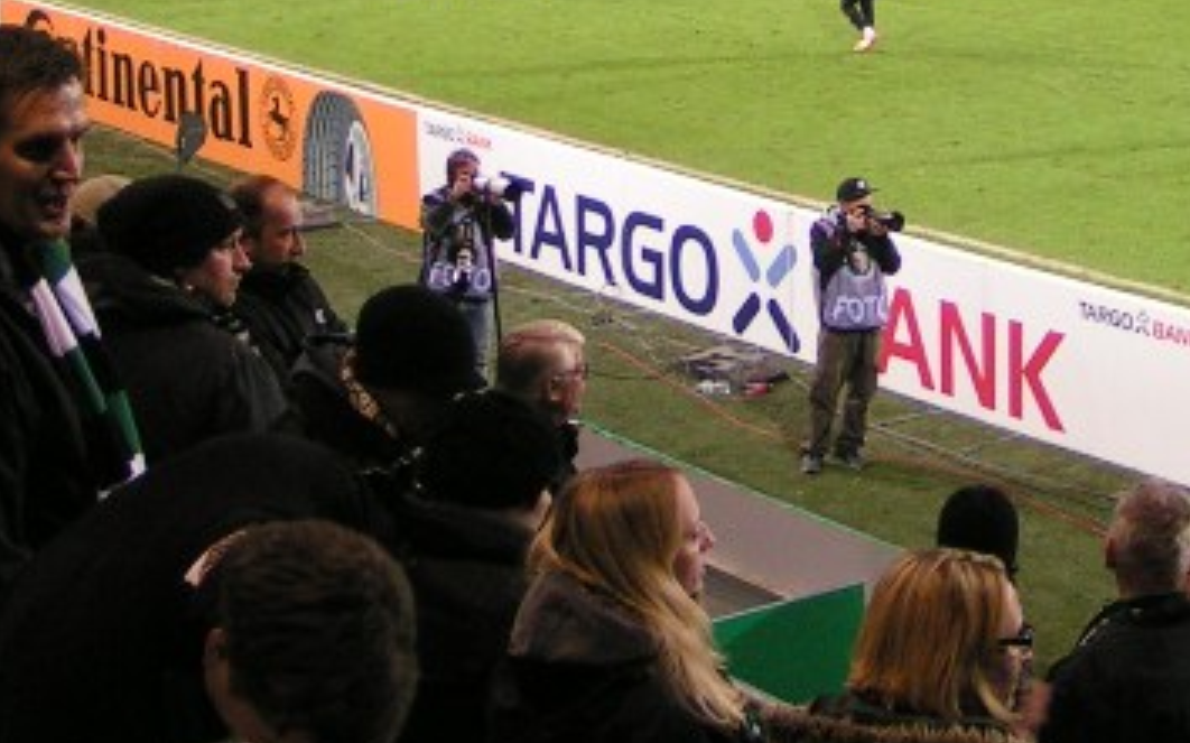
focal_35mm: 91
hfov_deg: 22.7
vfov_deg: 13.8
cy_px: -219
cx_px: 766
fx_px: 2950
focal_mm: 5.8
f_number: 2.8
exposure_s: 1/40
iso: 125
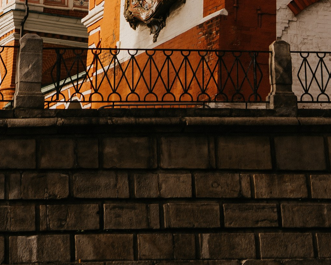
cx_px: 283
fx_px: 1283
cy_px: -373
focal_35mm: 131
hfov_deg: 14.6
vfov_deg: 10.2
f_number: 4
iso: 100
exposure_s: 1/500
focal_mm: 35
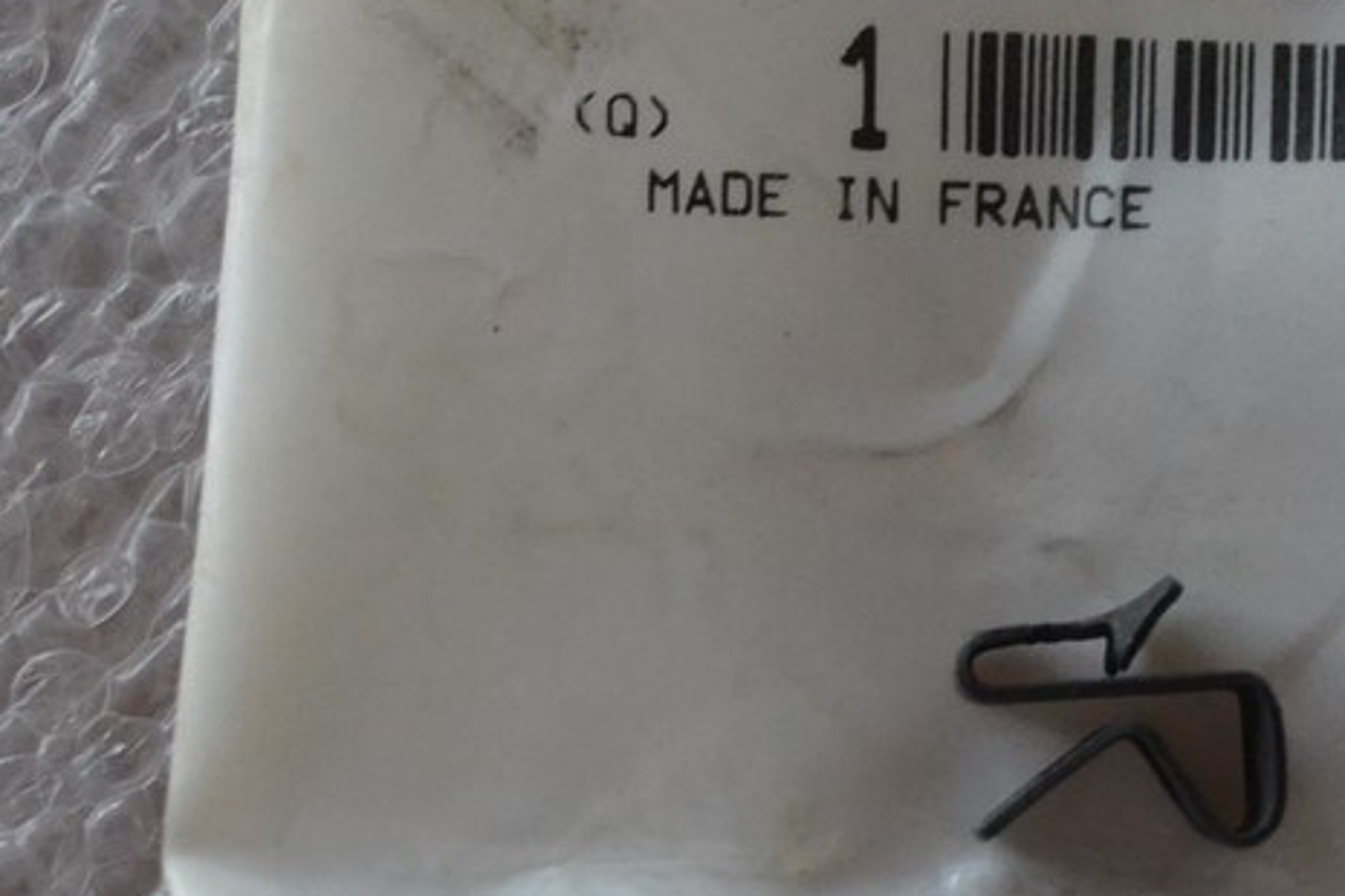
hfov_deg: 13.4
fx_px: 5695
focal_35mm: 152
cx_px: 1200
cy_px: 295
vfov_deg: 9.0
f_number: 5
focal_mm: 35
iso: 1800
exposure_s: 1/60
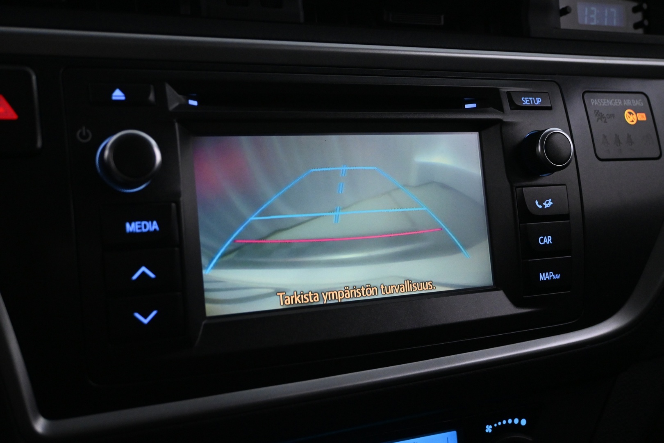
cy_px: 222
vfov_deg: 32.4
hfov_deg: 47.2
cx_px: 332
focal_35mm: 41
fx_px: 761
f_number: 4.5
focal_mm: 27.5
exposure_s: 1/80
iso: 3200
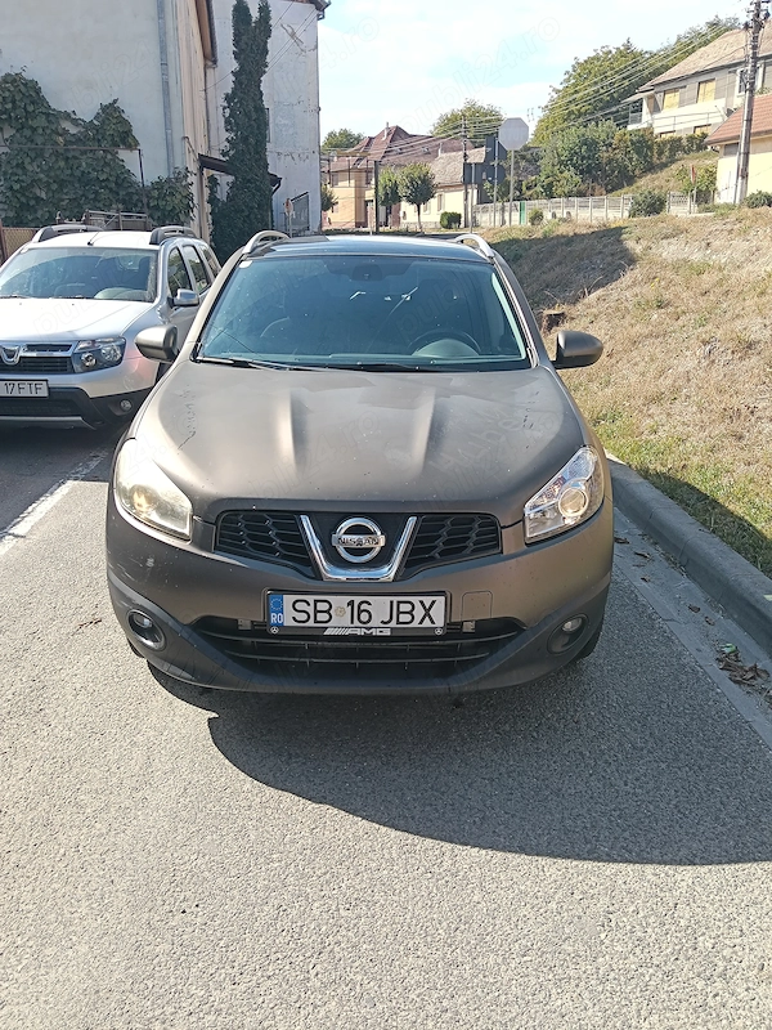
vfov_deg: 65.3
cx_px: 386
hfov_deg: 51.4
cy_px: 515
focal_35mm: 27
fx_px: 803
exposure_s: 1/346
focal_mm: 3.98
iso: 50
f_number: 1.8
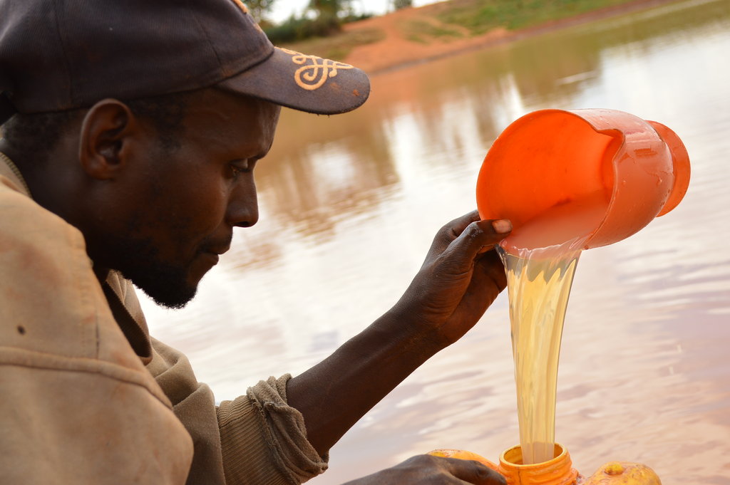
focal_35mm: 52
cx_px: 365
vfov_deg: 25.7
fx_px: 1064
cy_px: 242
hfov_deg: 37.9
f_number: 5
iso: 100
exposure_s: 1/200
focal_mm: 35
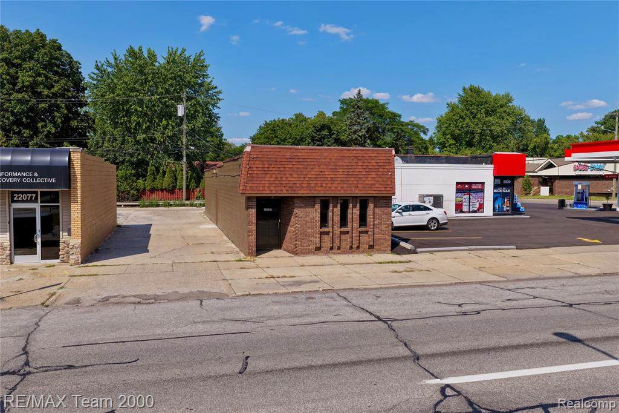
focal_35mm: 28
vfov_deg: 46.4
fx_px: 481
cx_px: 310
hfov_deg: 65.5
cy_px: 206
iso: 100
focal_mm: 14.45
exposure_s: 1/1600
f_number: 2.8
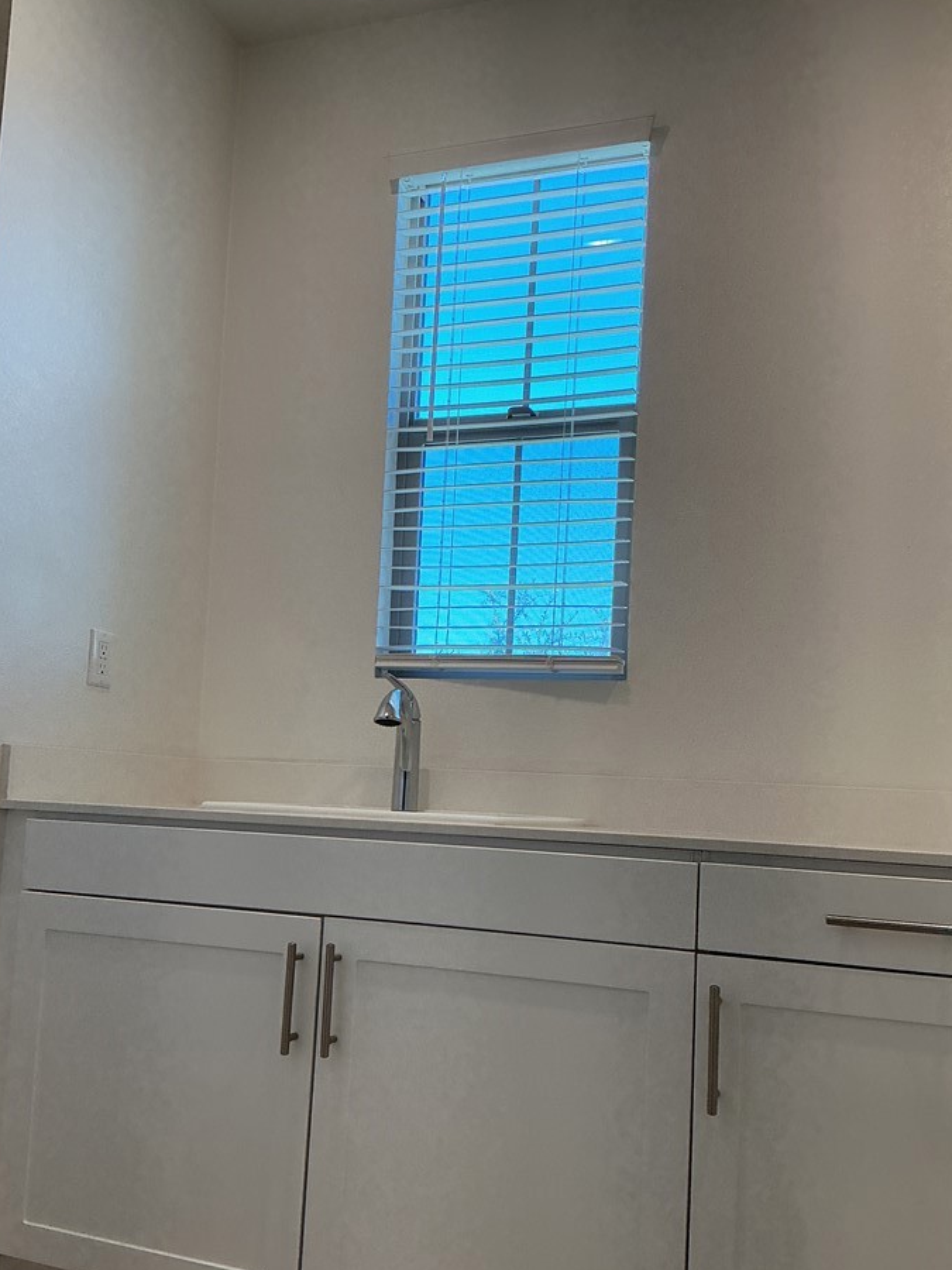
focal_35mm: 33
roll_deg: -2.6
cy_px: 713
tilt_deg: +4.6
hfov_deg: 42.9
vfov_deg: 55.2
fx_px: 1210
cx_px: 461
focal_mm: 3
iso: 40
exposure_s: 1/120
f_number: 1.8
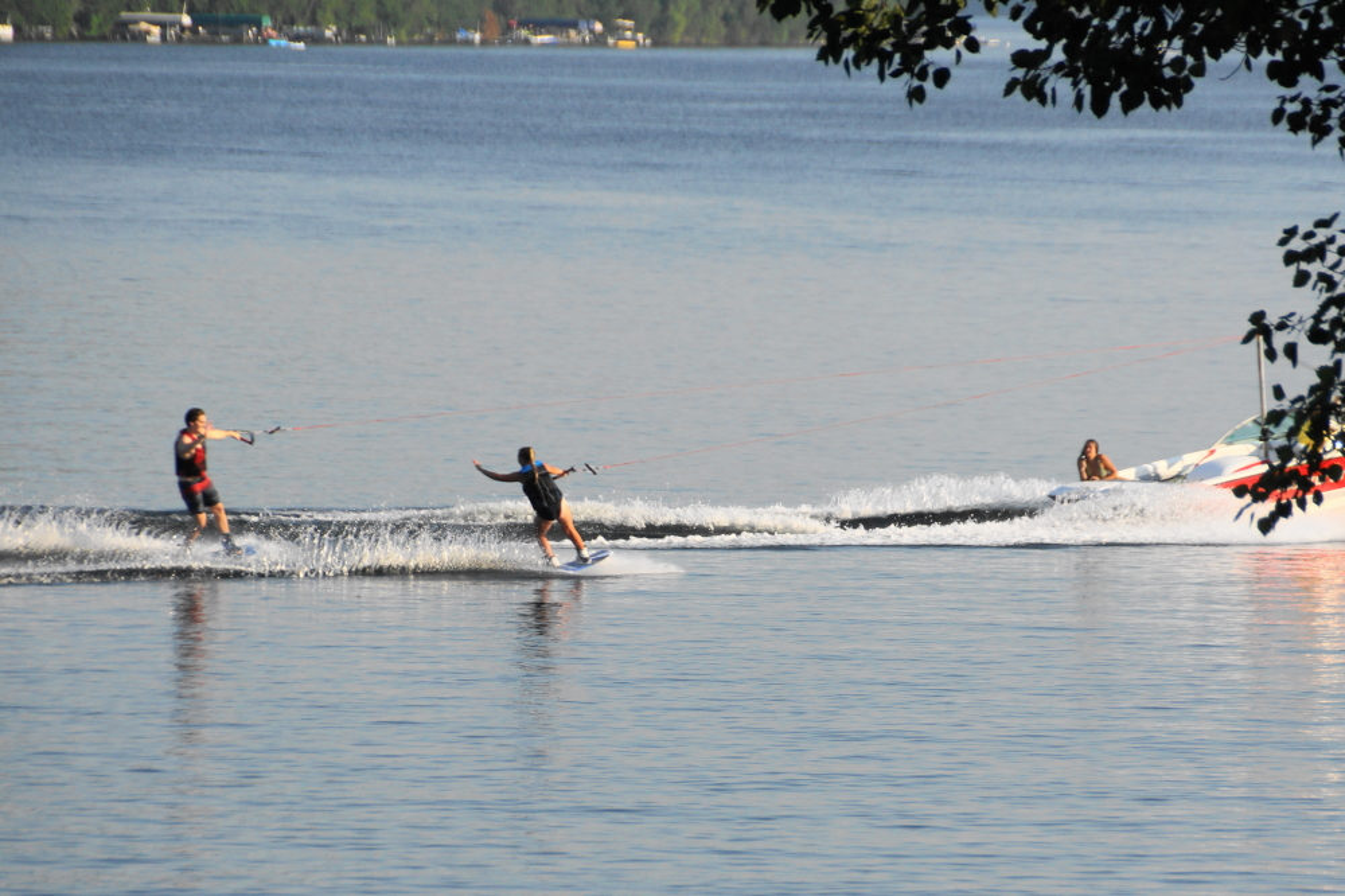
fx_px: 8963
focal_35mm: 240
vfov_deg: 5.7
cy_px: 448
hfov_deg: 8.6
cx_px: 672
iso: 125
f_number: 6.3
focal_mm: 160
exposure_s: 1/250
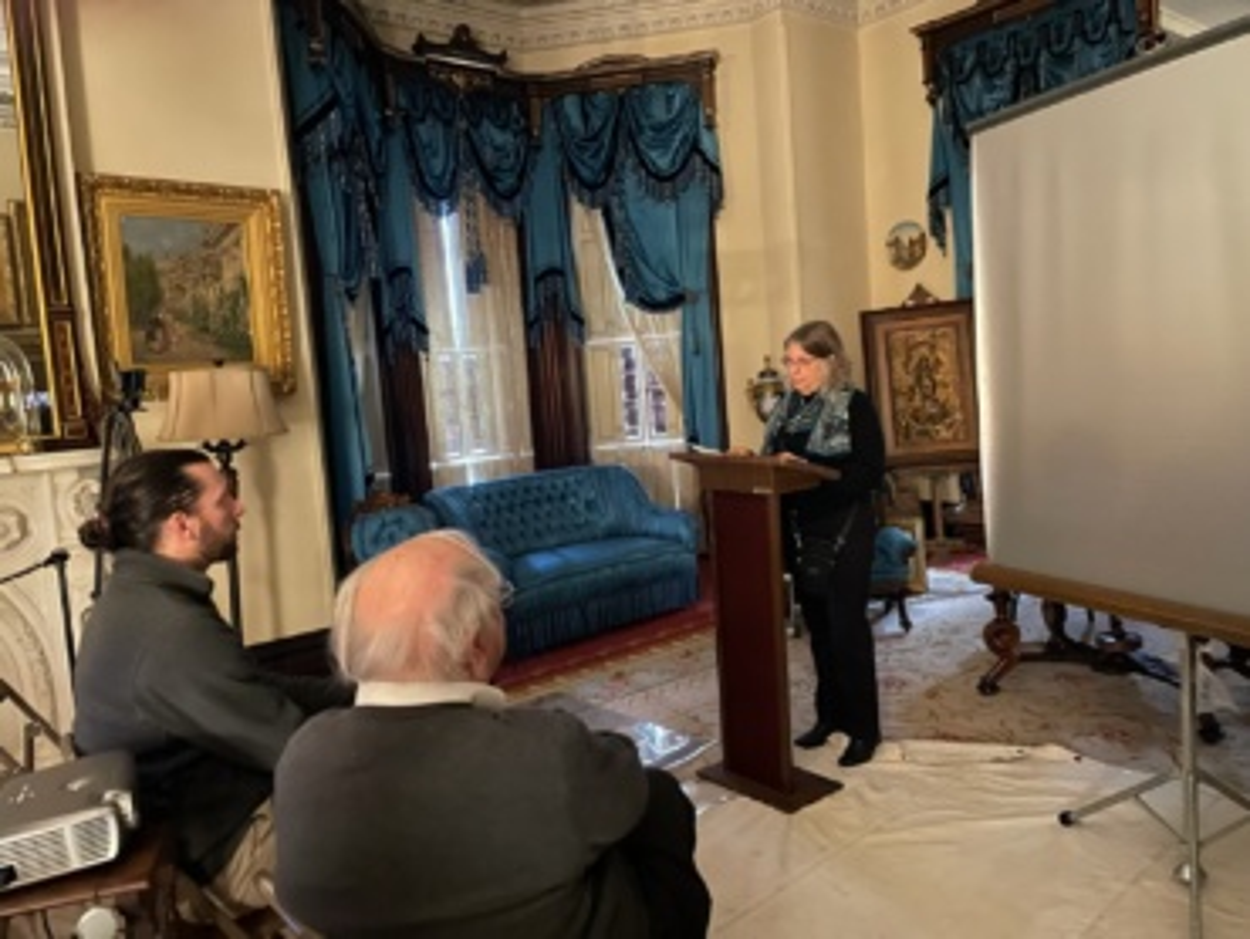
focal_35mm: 26
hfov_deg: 67.3
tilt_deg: -5.1
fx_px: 939
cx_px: 625
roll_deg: +4.6
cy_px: 470
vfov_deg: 53.1
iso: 1250
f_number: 1.6
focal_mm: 4.2
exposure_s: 1/15
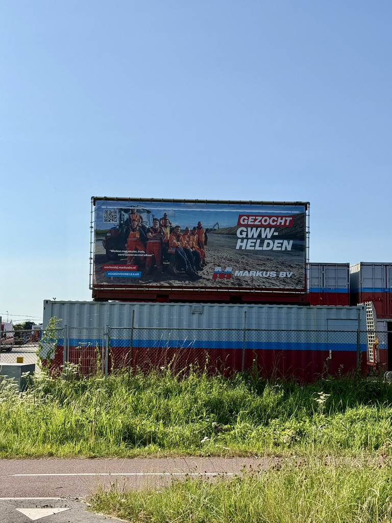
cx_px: 196
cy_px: 262
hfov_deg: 30.3
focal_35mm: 48
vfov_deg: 39.7
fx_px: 725
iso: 64
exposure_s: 1/5208
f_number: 1.78
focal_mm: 6.76
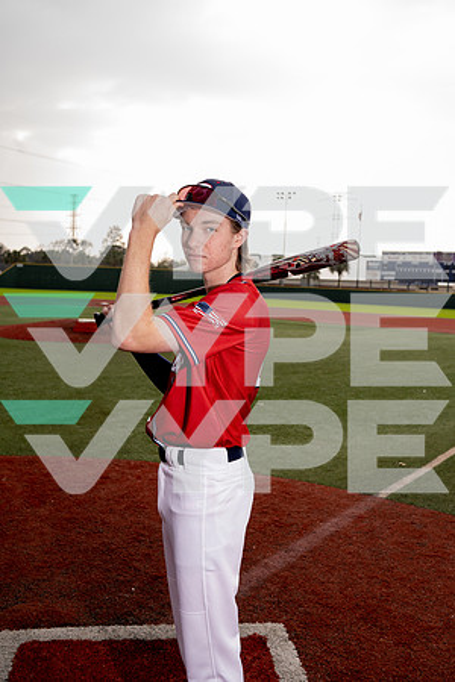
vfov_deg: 54.4
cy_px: 341
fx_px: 663
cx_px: 228
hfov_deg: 37.9
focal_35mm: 35
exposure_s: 1/250
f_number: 5
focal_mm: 35
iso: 320
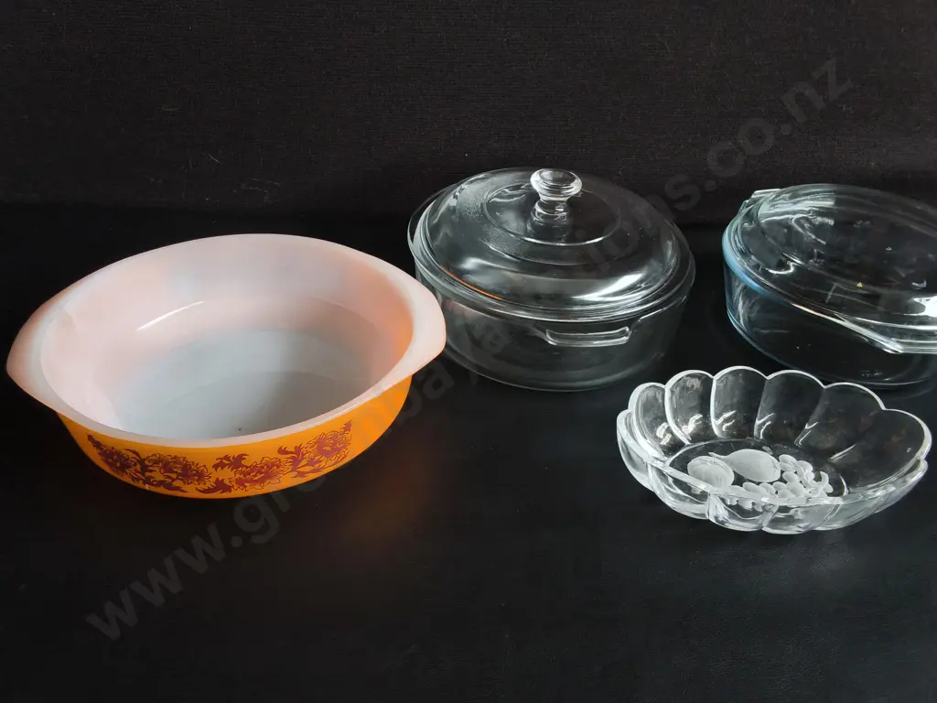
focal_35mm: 27
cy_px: 352
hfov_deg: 65.3
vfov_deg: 51.4
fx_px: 731
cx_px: 468
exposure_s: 1/100
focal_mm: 2.87
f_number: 2
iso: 100
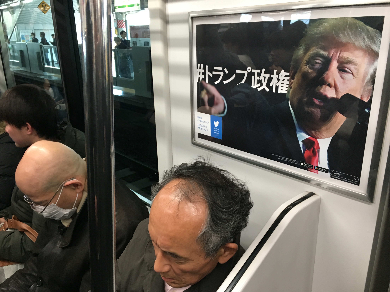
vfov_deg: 48.2
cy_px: 146
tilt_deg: -18.8
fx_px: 327
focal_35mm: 29
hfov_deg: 61.7
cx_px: 195
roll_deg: +2.0
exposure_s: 1/30
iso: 125
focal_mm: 4.15
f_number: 2.2
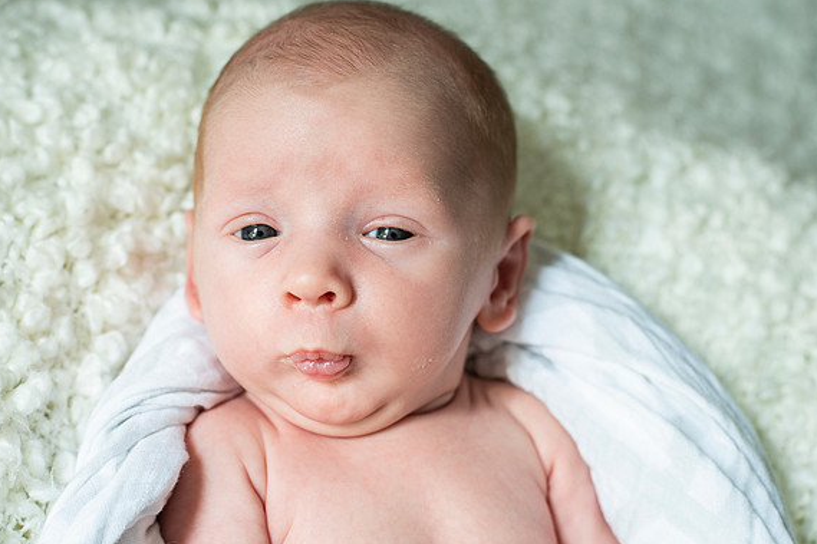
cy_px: 273
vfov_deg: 26.5
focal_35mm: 51
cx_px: 412
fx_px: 1157
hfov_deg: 38.9
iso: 640
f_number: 4.5
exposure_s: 1/100
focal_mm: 50
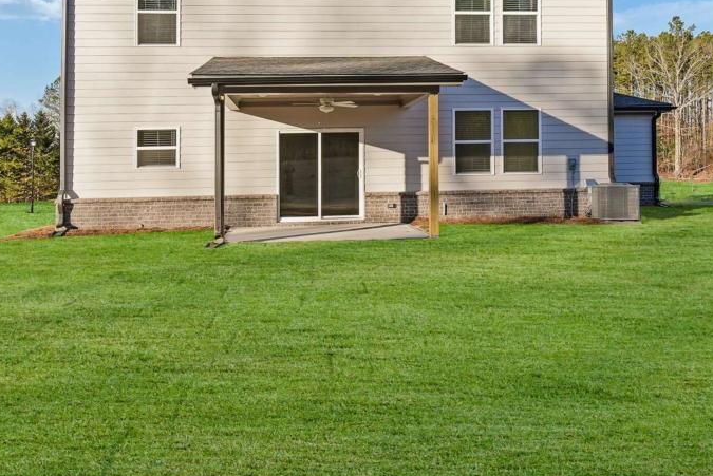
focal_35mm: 32
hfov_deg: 58.7
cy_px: 115
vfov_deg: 39.9
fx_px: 634
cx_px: 363
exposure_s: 1/1000
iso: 400
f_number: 6.3
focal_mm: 18
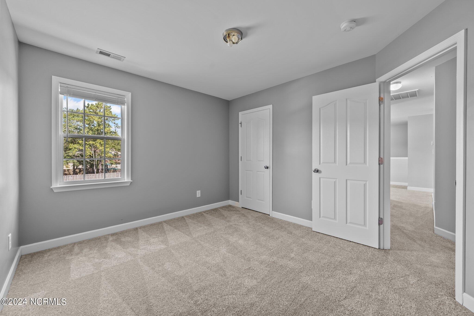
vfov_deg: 81.2
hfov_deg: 104.3
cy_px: 158
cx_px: 237
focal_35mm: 14
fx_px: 184
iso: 640
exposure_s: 1/2.5
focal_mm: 14
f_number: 7.1
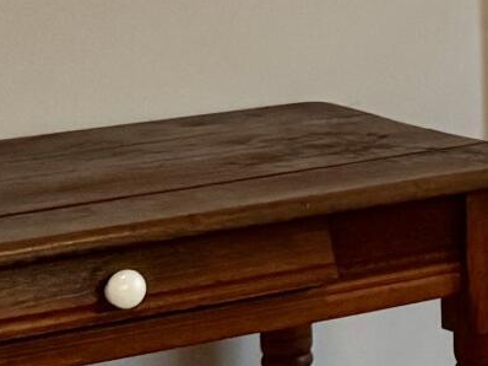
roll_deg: +1.0
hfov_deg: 9.7
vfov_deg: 8.1
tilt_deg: -5.3
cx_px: 1146
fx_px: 2550
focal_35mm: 181
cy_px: -117
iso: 250
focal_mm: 6.76
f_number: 1.78
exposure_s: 1/60
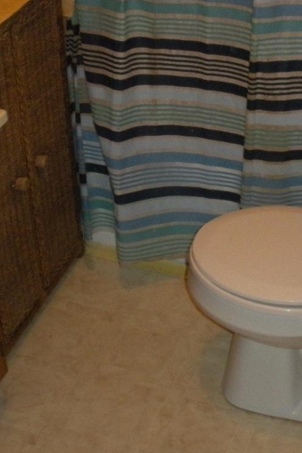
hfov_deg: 19.3
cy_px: 165
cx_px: 224
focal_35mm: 70
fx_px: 881
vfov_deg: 28.7
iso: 400
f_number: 3.5
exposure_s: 1/60
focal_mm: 6.3
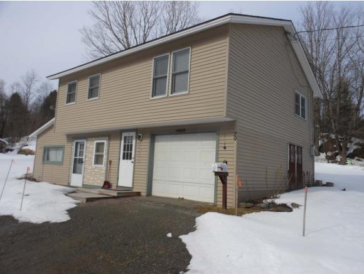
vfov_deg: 49.8
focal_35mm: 28
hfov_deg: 63.4
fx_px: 295
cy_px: 137
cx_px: 182
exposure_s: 1/1250
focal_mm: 5
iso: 80
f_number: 3.7
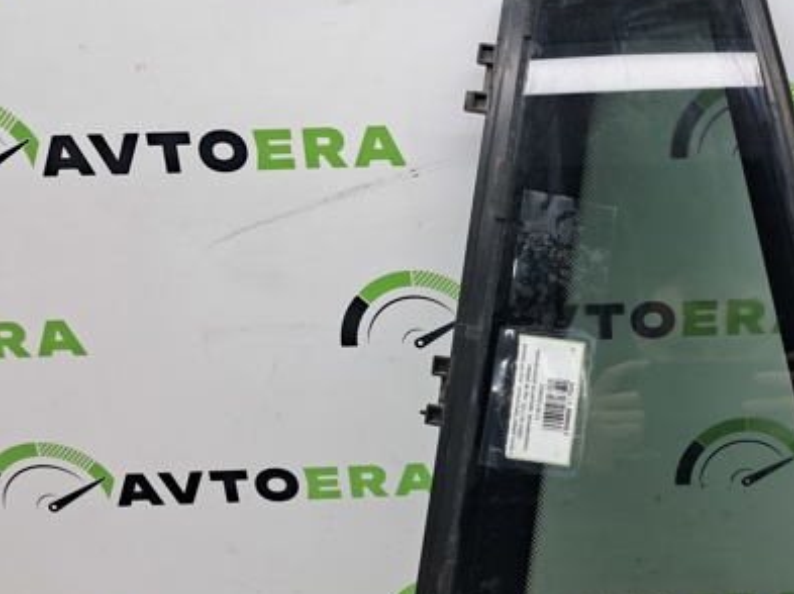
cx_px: 644
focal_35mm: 44
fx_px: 1008
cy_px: 395
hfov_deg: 41.0
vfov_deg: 32.6
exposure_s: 1/50
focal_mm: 4
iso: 50
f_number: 1.8
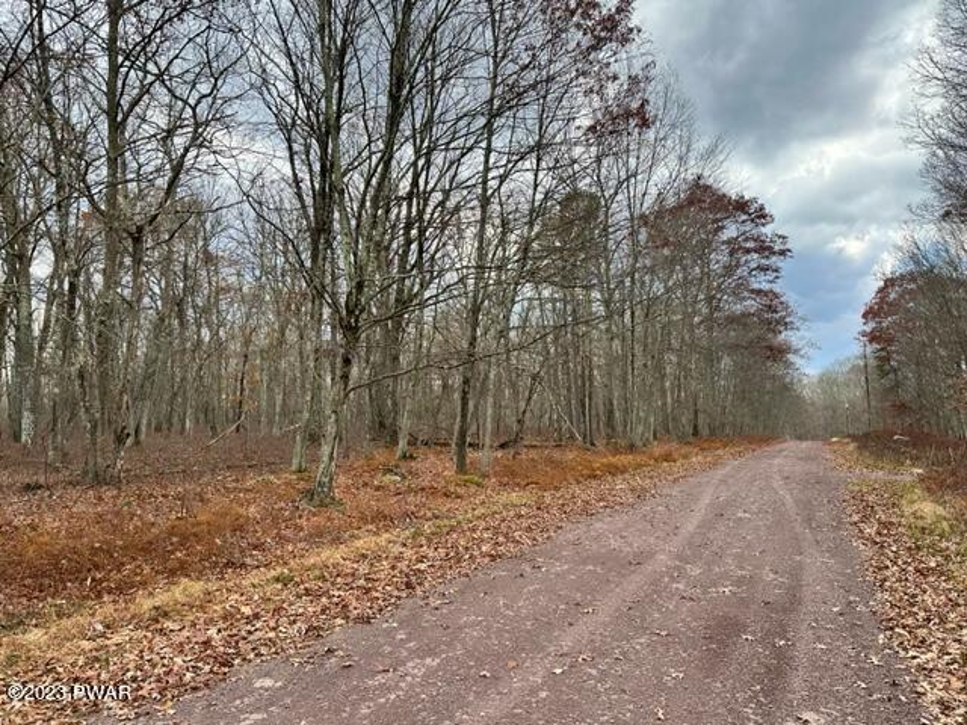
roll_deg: +1.6
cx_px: 484
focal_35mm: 24
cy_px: 362
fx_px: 670
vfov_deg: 56.8
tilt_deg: +6.6
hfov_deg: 71.6
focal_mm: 6.86
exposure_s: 1/1019
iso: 80
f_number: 1.78
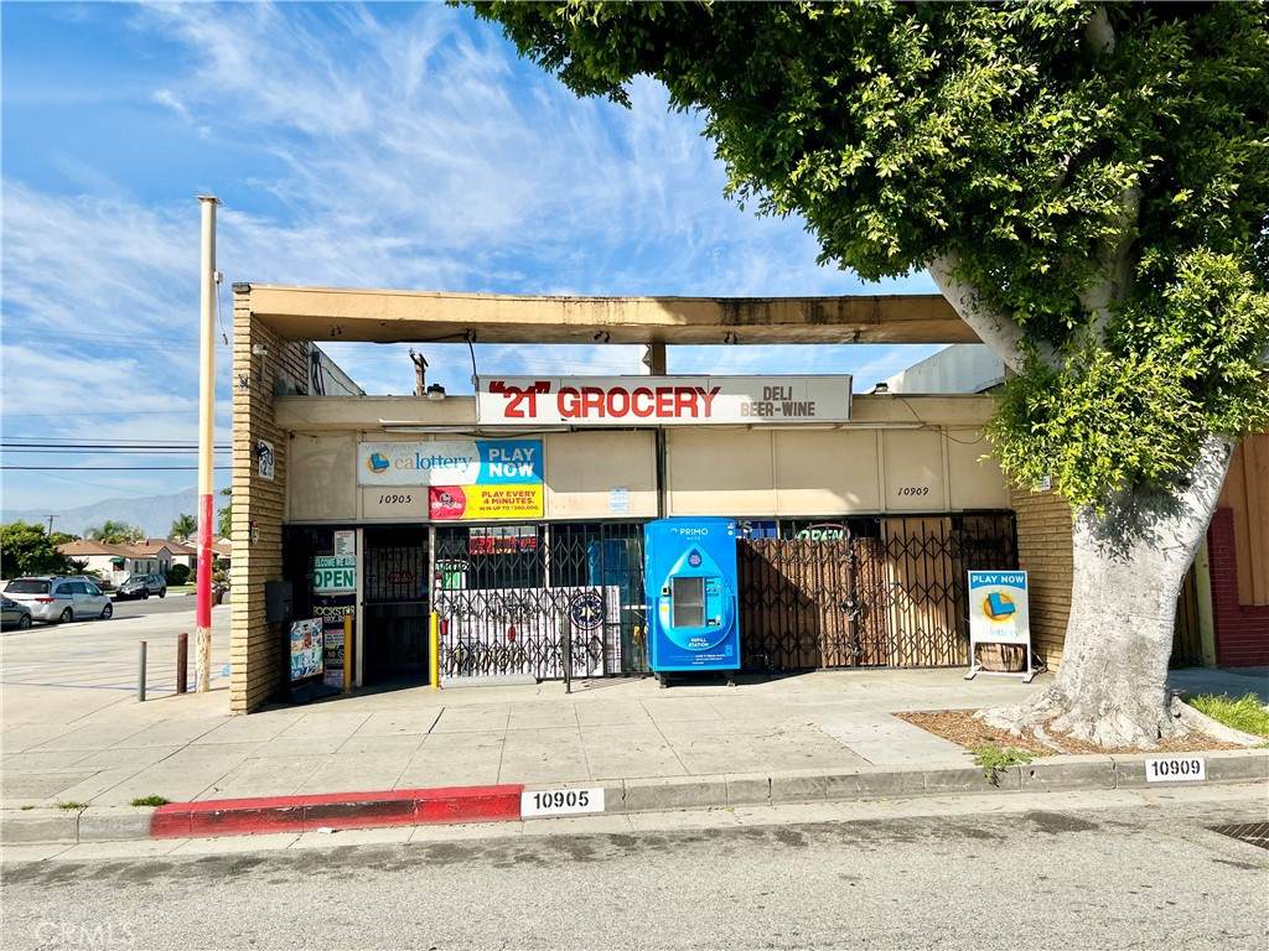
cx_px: 634
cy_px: 476
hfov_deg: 67.3
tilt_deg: +7.5
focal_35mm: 26
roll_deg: +3.5
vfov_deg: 53.1
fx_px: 953
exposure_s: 1/5848
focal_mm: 5.1
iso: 50
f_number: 1.6
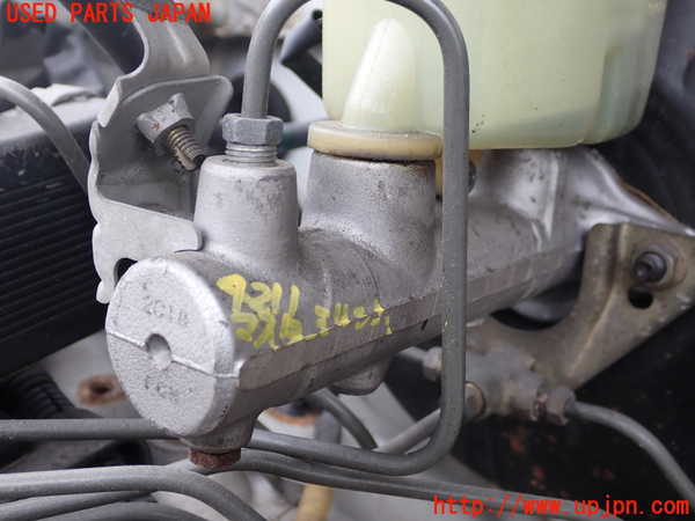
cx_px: 348
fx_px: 883
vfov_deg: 32.9
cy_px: 260
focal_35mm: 44
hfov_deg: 42.9
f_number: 2.9
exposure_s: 1/80
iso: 125
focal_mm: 7.84
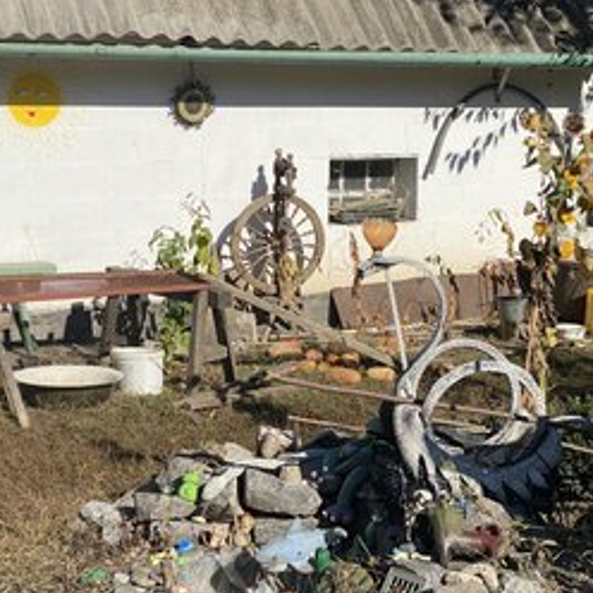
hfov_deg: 23.4
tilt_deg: -9.7
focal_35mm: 74
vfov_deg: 23.3
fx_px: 1434
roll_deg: +0.1
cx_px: 289
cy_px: 332
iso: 20
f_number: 2
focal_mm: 6
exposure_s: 1/2083
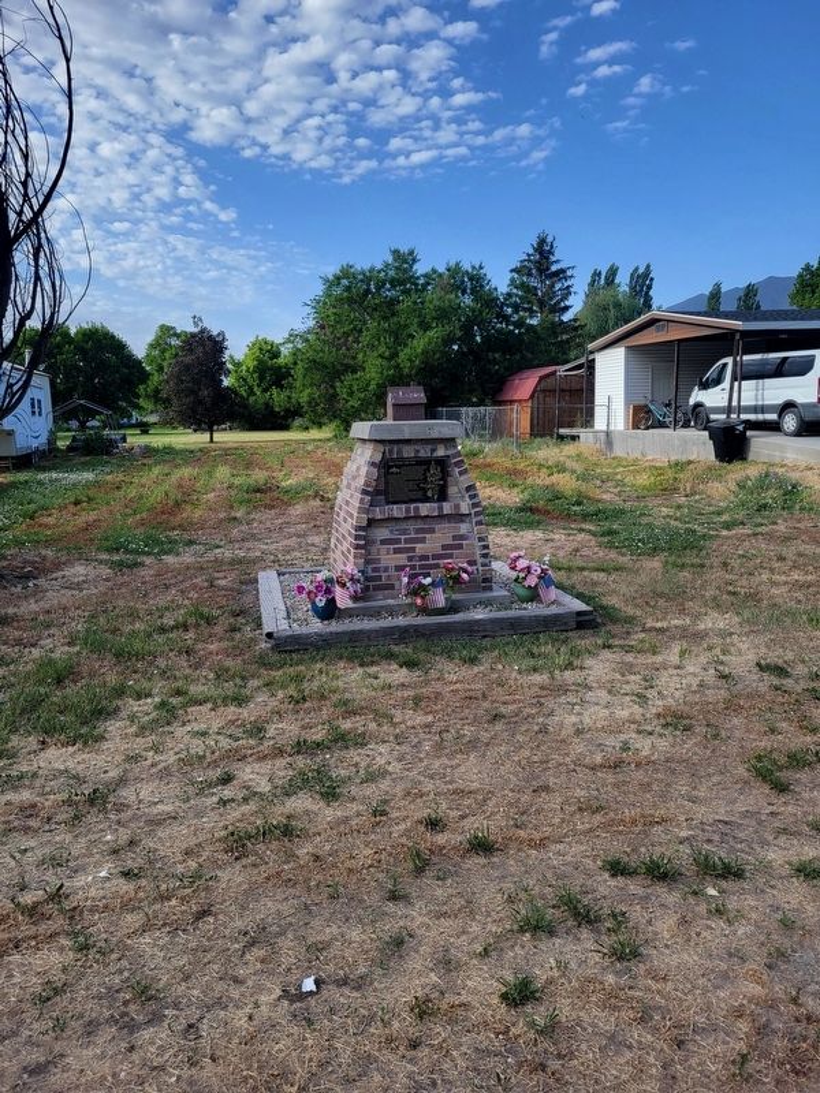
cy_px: 546
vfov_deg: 67.3
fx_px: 821
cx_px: 410
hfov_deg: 53.1
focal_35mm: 26
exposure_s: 1/937
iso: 40
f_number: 1.8
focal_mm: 5.4
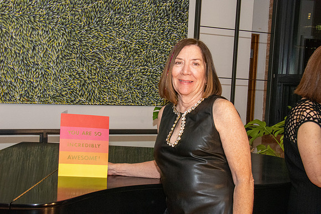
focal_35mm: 57
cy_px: 107
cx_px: 160
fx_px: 508
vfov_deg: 23.8
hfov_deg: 35.0
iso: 5000
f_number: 10
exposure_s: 1/160
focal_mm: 38
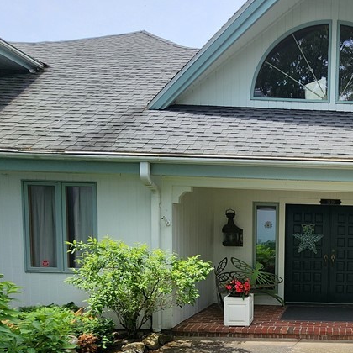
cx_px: 341
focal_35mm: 28
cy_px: 267
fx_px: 323
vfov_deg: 54.5
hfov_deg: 48.7
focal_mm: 2.2
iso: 50
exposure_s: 1/1399
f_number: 2.2
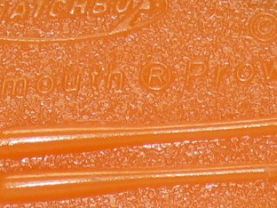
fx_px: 4225
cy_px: 201
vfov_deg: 2.8
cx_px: -9
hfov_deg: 3.8
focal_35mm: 528
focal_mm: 13.6
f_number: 4
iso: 100
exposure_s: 1/30
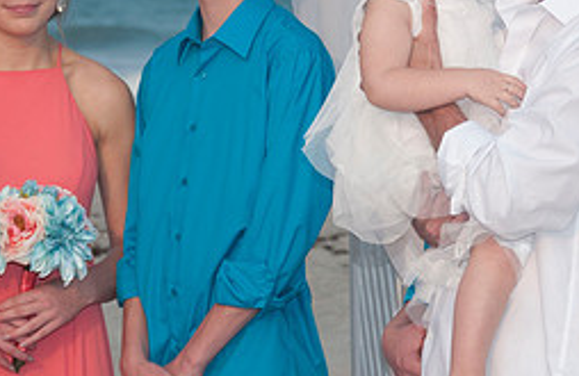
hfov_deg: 5.8
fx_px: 5696
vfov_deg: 3.8
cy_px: 84
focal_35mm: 357
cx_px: 233
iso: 100
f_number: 9
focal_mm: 95
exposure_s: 1/250
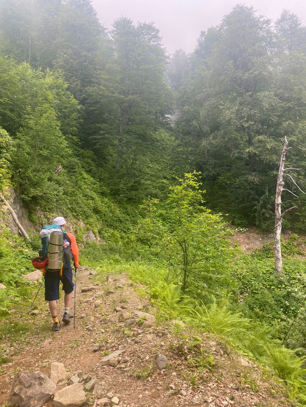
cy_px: 204
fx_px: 306
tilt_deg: +5.8
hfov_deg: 53.1
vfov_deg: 67.3
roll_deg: +4.2
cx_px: 153
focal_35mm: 26
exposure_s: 1/172
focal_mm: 4.25
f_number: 1.8
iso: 32
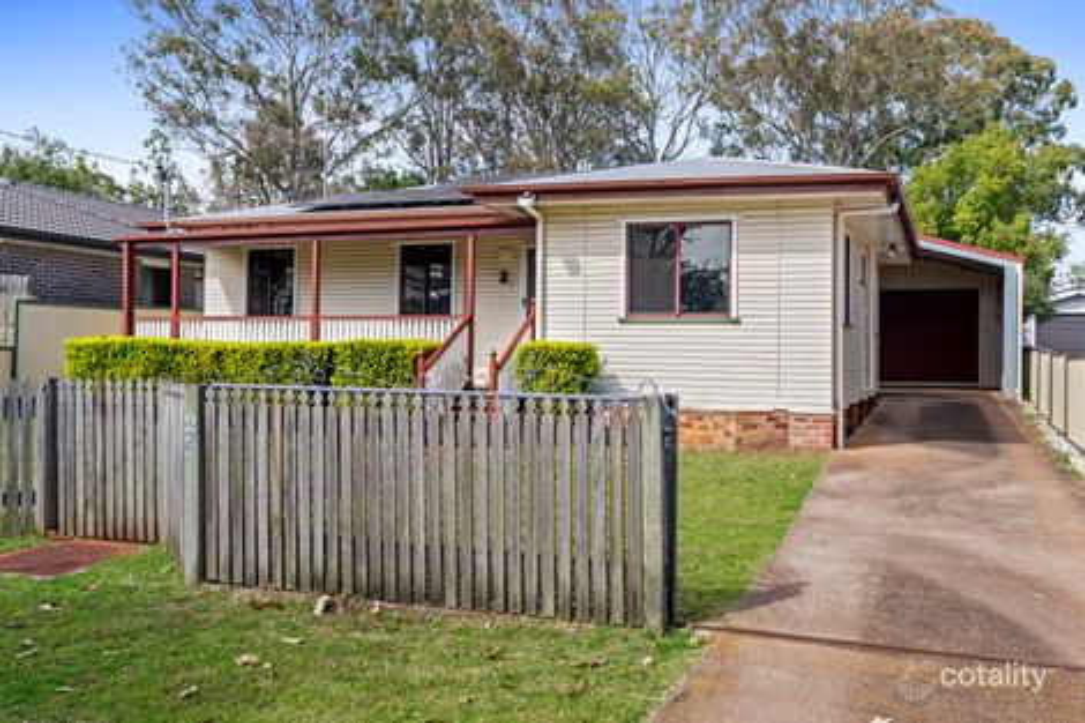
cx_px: 542
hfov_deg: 54.5
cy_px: 362
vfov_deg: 37.8
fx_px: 1054
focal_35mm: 35
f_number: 13
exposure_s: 1/60
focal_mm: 35
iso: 100
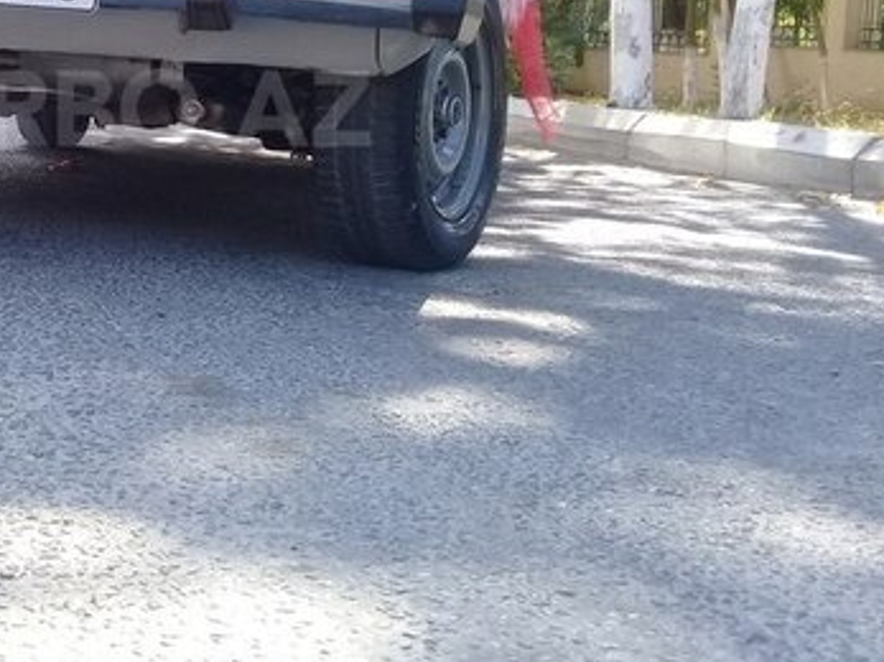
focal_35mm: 59
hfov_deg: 31.4
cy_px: 108
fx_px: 1506
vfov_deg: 24.3
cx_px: 110
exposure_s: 1/173
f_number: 2.2
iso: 50
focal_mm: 3.3
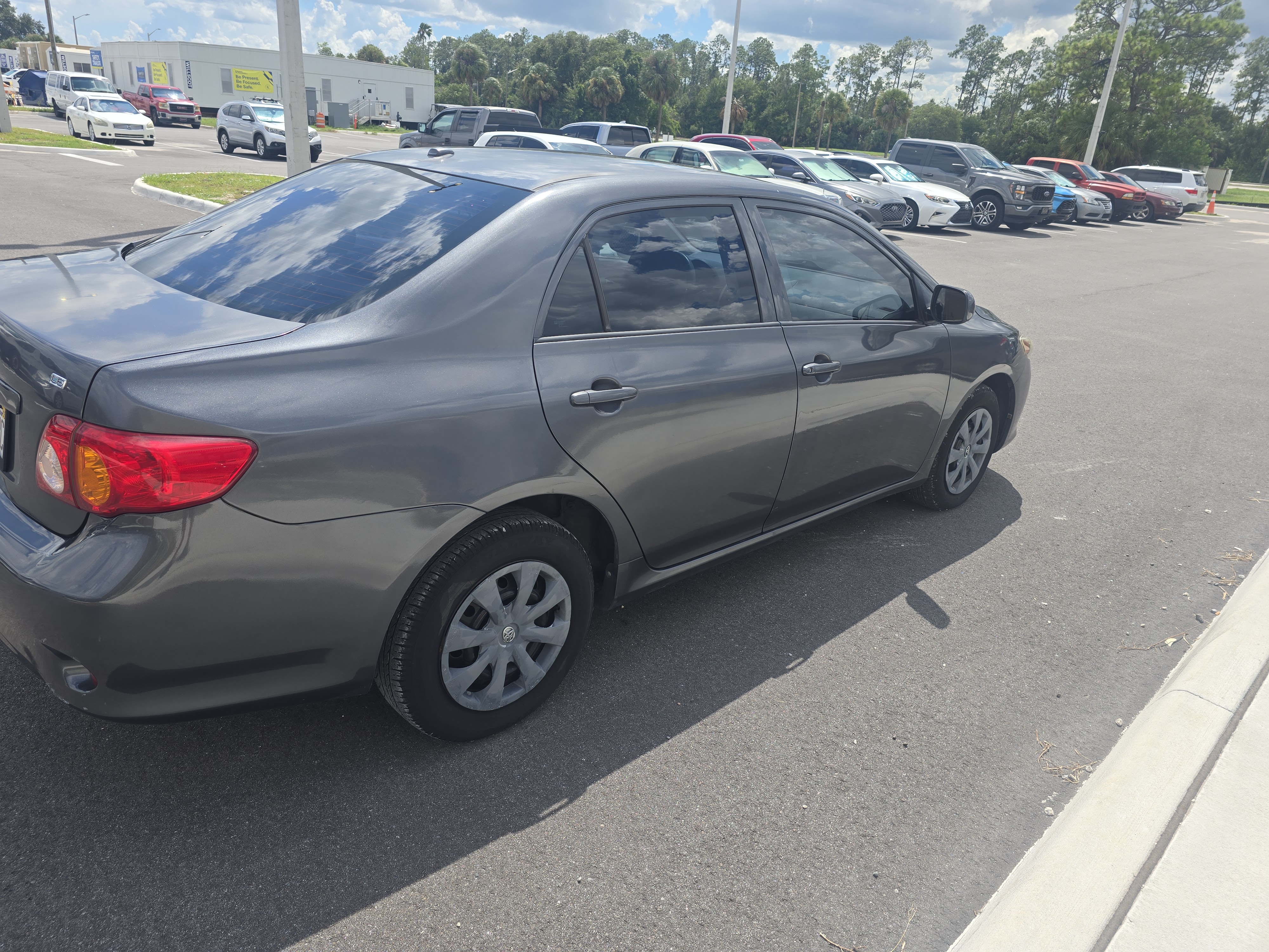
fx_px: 843
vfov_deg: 58.9
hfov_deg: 73.9
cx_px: 634
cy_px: 476
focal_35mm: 23
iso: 12
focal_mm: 6.3
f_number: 1.7
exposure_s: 1/861
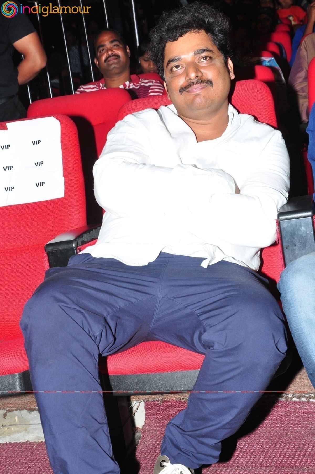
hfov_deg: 21.5
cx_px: 158
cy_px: 237
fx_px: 829
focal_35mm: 63
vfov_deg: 31.9
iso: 500
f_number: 10
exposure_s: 1/125
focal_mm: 42
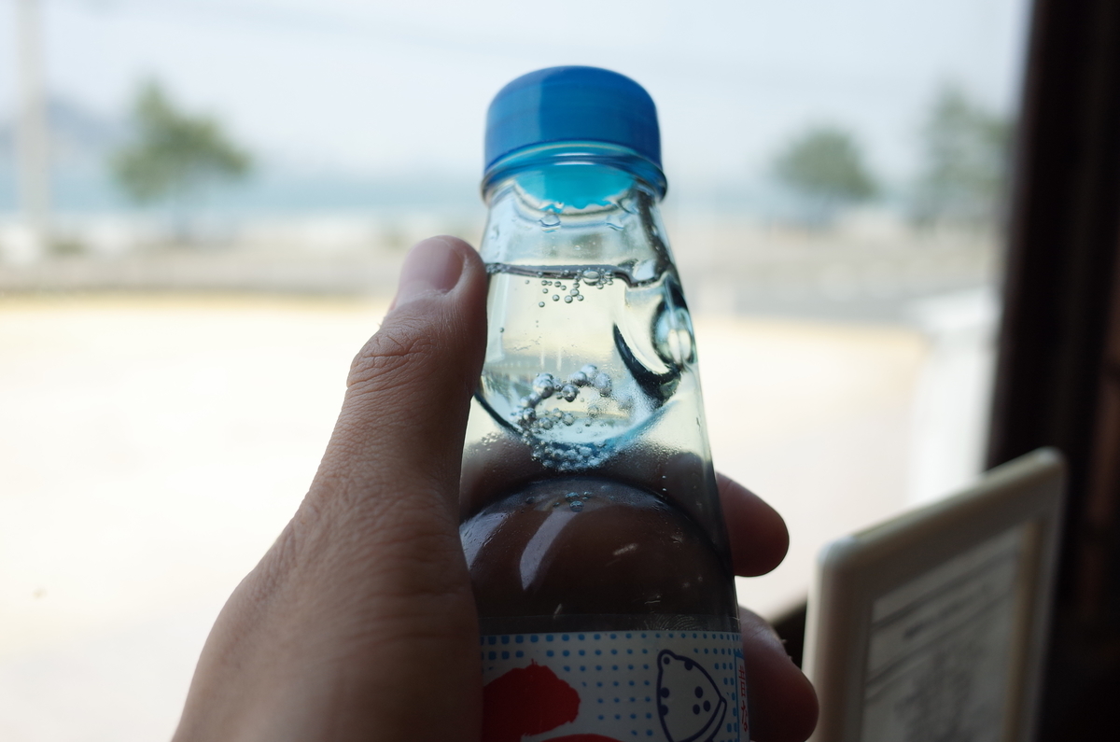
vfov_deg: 37.7
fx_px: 1087
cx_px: 560
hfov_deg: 54.5
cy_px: 371
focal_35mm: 35
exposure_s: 1/1250
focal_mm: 18.3
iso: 200
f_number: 2.8
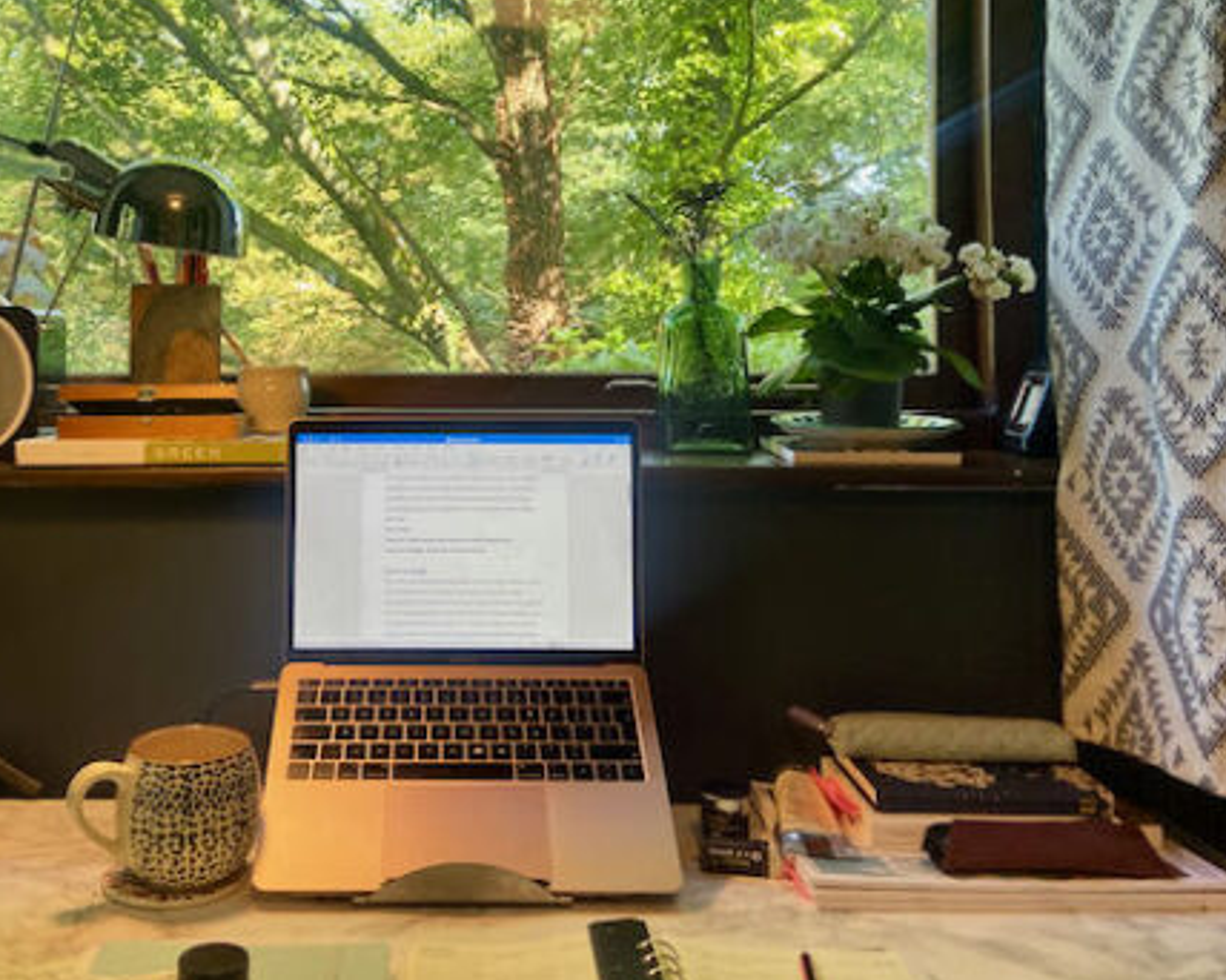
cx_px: 427
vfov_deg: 39.6
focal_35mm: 37
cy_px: 315
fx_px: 1342
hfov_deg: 48.4
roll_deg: +0.2
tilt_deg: +0.1
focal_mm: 4.25
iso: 80
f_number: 1.8
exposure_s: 1/121
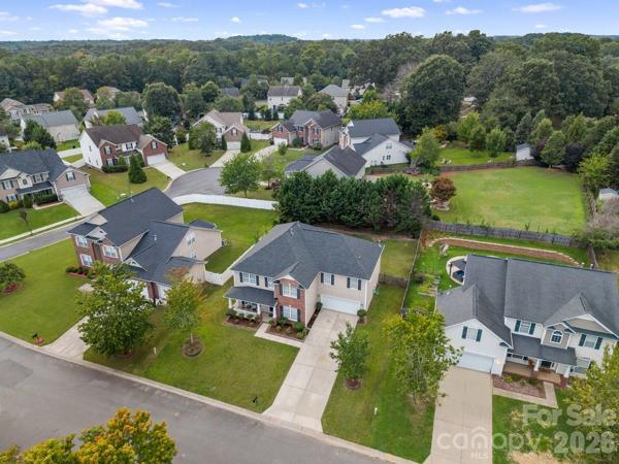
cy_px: 232
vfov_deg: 56.8
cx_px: 310
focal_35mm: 24
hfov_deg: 71.6
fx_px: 429
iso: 200
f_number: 1.8
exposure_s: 1/60
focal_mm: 8.67
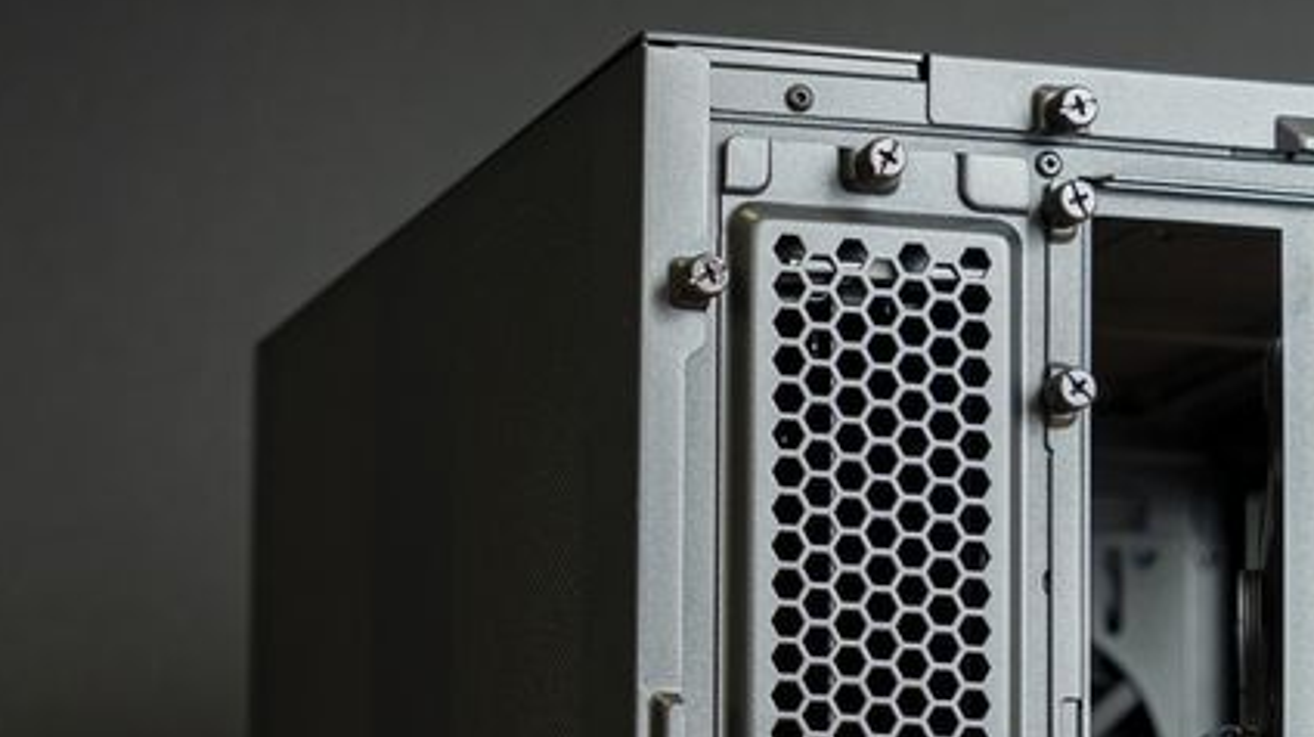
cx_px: 1094
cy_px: 921
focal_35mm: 178
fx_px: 6199
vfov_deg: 6.8
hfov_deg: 12.0
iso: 320
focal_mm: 40
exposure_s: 1/20
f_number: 2.8
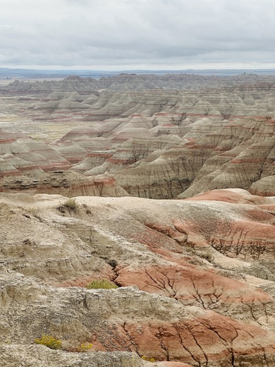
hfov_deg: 19.1
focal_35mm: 77
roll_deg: -0.8
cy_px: 184
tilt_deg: -7.6
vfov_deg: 25.3
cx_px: 138
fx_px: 816
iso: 32
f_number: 2.8
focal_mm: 9
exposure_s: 1/523
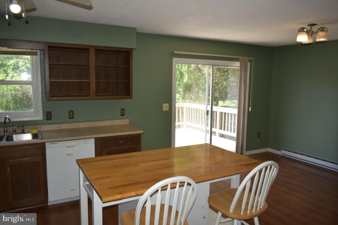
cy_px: 112
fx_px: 253
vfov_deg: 47.9
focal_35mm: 27
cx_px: 169
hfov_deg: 67.4
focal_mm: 18
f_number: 3.5
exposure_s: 1/60
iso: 100
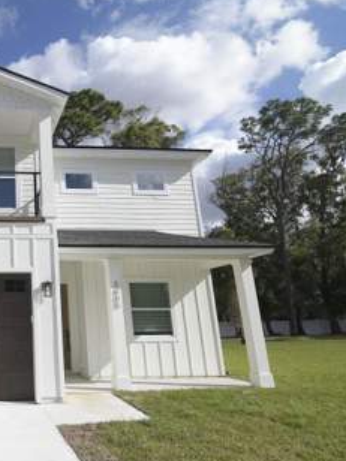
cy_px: 232
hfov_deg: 46.4
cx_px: -9
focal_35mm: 24
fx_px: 320
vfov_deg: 71.6
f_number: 8
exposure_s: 1/3200
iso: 1000
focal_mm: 11
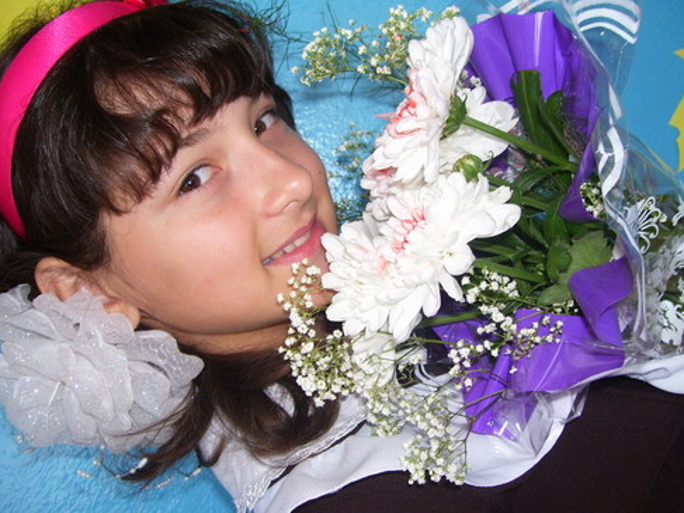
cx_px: 341
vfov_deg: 37.7
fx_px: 751
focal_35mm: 38
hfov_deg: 49.0
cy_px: 261
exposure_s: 1/60
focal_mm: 6
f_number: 2.7
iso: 125
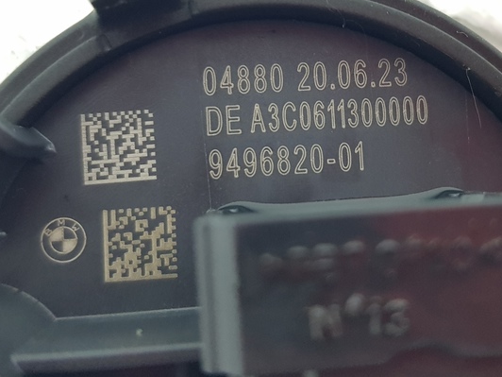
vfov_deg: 28.8
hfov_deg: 38.0
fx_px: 725
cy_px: 106
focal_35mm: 50
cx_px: 310
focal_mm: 4.2
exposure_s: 1/100
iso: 250
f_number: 1.7
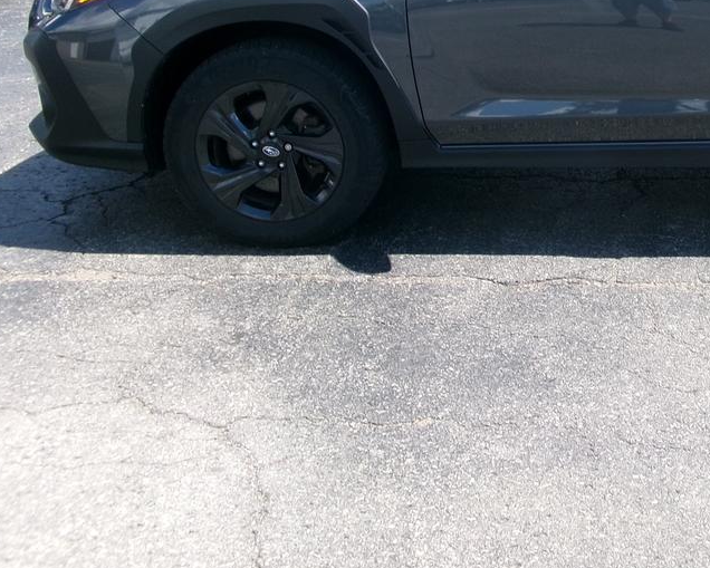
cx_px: 663
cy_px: 84
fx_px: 1156
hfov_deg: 32.2
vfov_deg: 26.9
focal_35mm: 55
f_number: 10.8
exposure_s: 1/45
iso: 100
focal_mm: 5.1
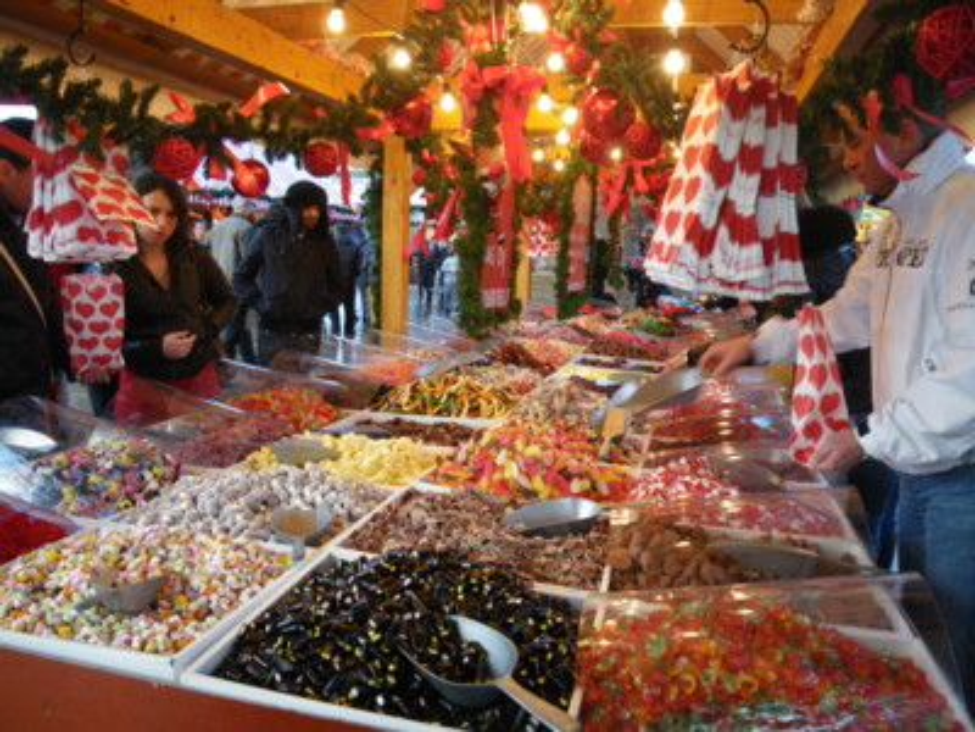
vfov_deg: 49.7
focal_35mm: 28
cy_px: 366
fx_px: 789
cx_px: 488
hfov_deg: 63.4
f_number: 3.5
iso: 250
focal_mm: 5
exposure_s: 1/50
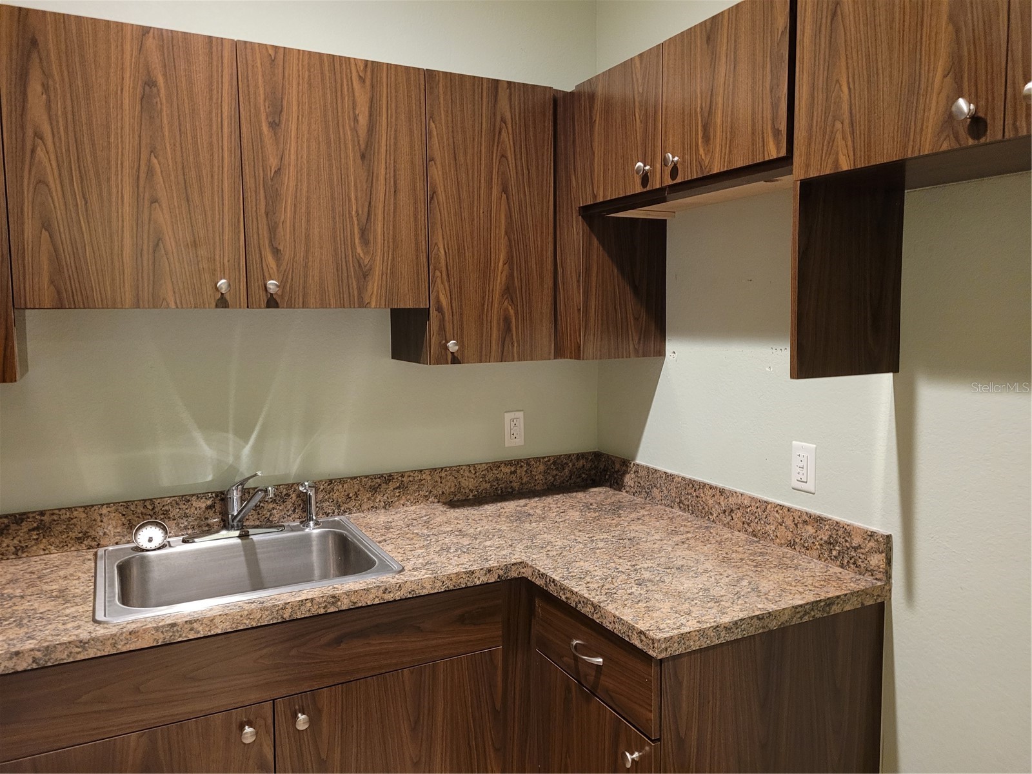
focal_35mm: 26
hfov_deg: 67.3
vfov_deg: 53.1
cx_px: 516
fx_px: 775
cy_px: 387
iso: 640
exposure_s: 1/30
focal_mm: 5.4
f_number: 1.8
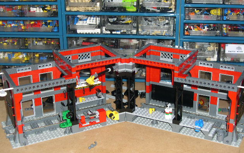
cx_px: 121
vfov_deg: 23.2
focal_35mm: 56
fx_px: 372
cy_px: 81
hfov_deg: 36.3
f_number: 3.2
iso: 100
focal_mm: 11.1
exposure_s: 1/60
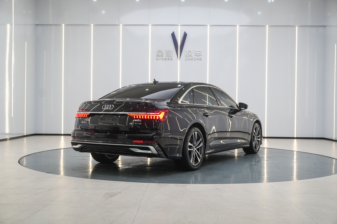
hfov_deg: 45.0
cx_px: 168
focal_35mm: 44
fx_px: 407
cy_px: 112
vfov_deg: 30.8
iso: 1000
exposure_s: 1/80
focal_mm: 29
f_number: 6.3
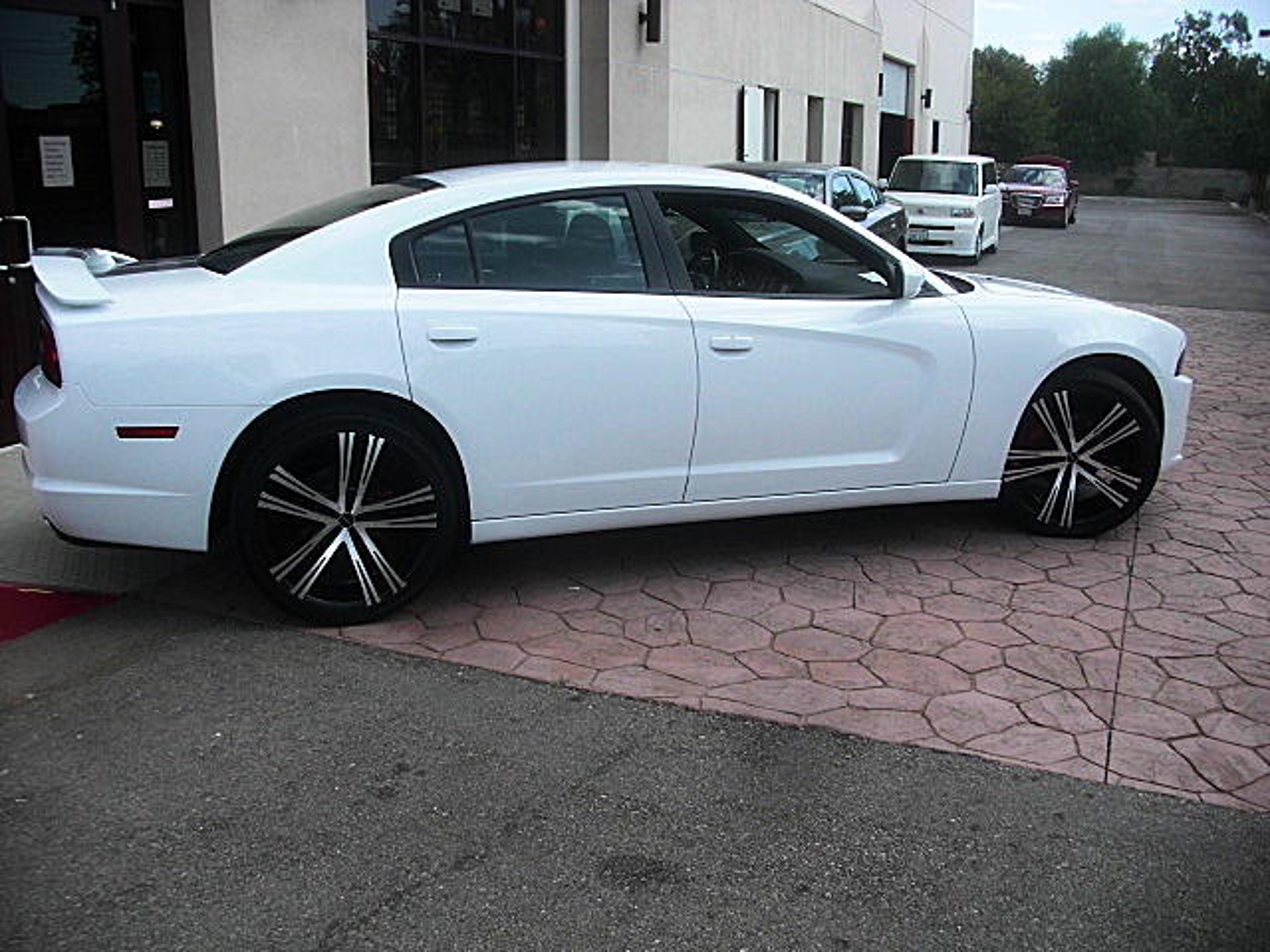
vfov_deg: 39.7
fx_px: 1321
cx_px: 635
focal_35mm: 36
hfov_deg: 51.4
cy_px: 476
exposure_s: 1/640
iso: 50
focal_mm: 6.3
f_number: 2.8
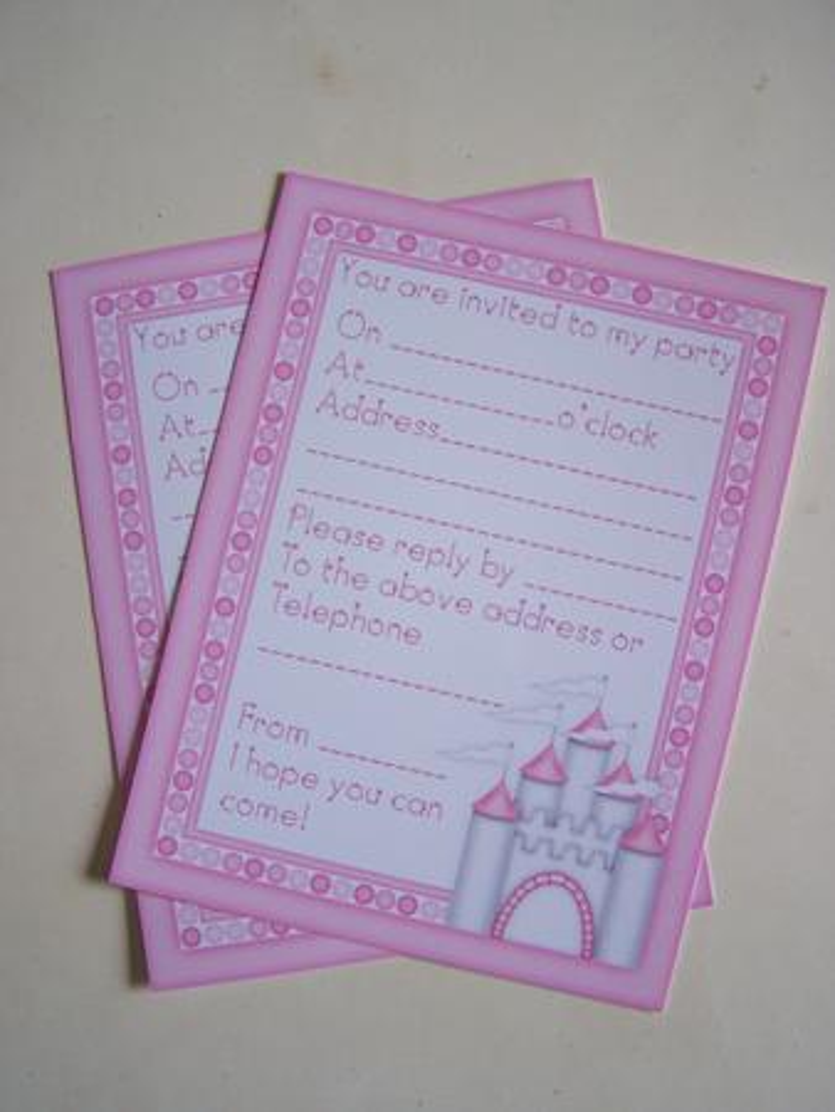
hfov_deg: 37.8
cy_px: 556
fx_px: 1221
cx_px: 418
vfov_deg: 49.0
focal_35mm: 38
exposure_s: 1/30
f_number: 2.8
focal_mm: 6.3
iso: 100
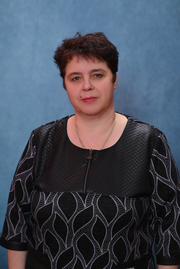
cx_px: 90
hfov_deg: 16.1
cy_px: 134
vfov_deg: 23.9
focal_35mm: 85
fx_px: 637
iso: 250
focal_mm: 85
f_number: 3.2
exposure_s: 1/200
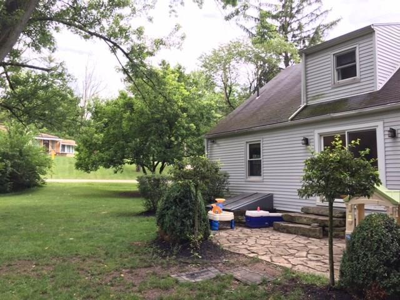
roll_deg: -2.3
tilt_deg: +5.8
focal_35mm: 29
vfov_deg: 48.2
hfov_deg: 61.7
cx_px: 200
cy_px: 150
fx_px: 335
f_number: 2.2
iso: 32
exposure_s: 1/120
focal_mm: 4.15
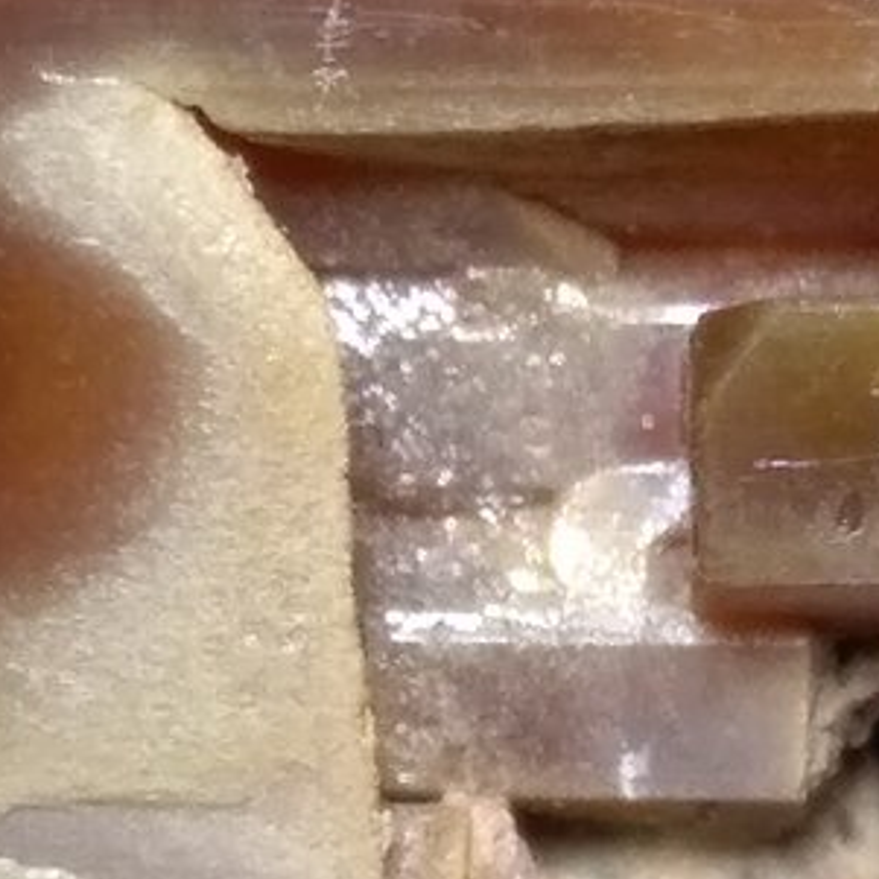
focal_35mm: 122
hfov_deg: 14.2
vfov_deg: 14.2
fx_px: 3505
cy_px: 692
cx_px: 660
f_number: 2
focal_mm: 3.54
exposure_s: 1/50
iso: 149
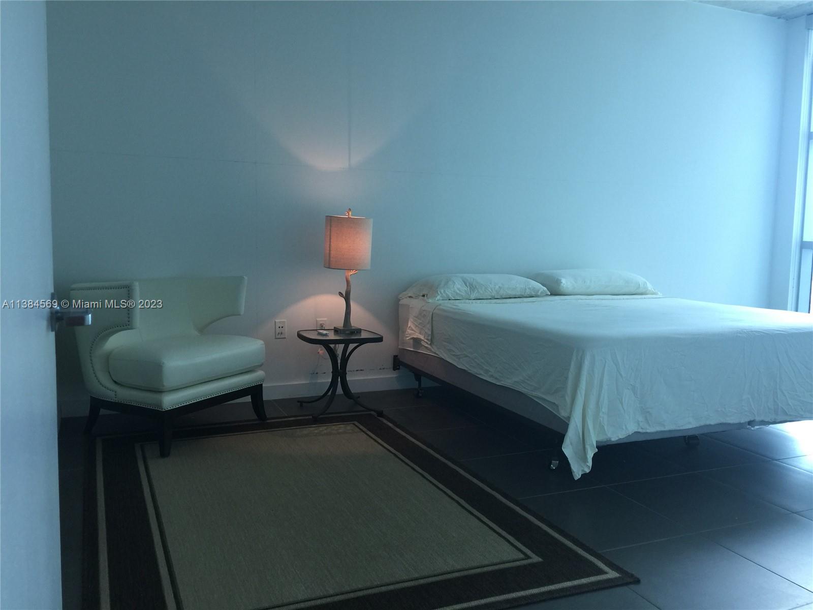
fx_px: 681
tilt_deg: -5.2
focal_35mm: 29
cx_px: 406
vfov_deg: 48.2
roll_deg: -3.4
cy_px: 305
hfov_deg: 61.7
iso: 40
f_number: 2.2
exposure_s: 1/40
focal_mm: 4.15
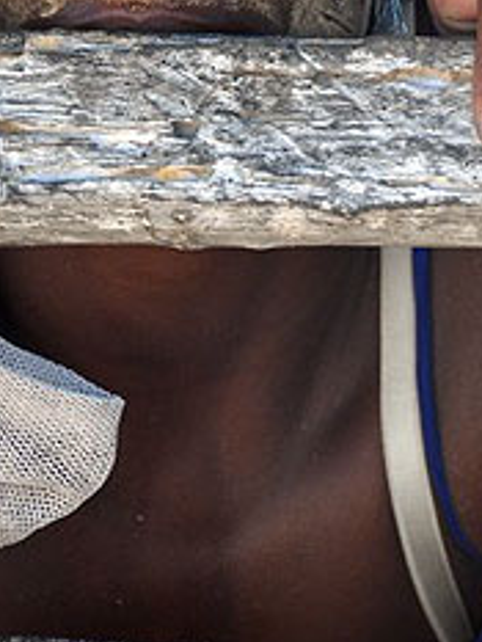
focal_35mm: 726
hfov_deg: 2.1
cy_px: -62
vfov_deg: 2.7
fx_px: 13466
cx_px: 314
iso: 800
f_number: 5.6
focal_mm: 200
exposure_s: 1/800
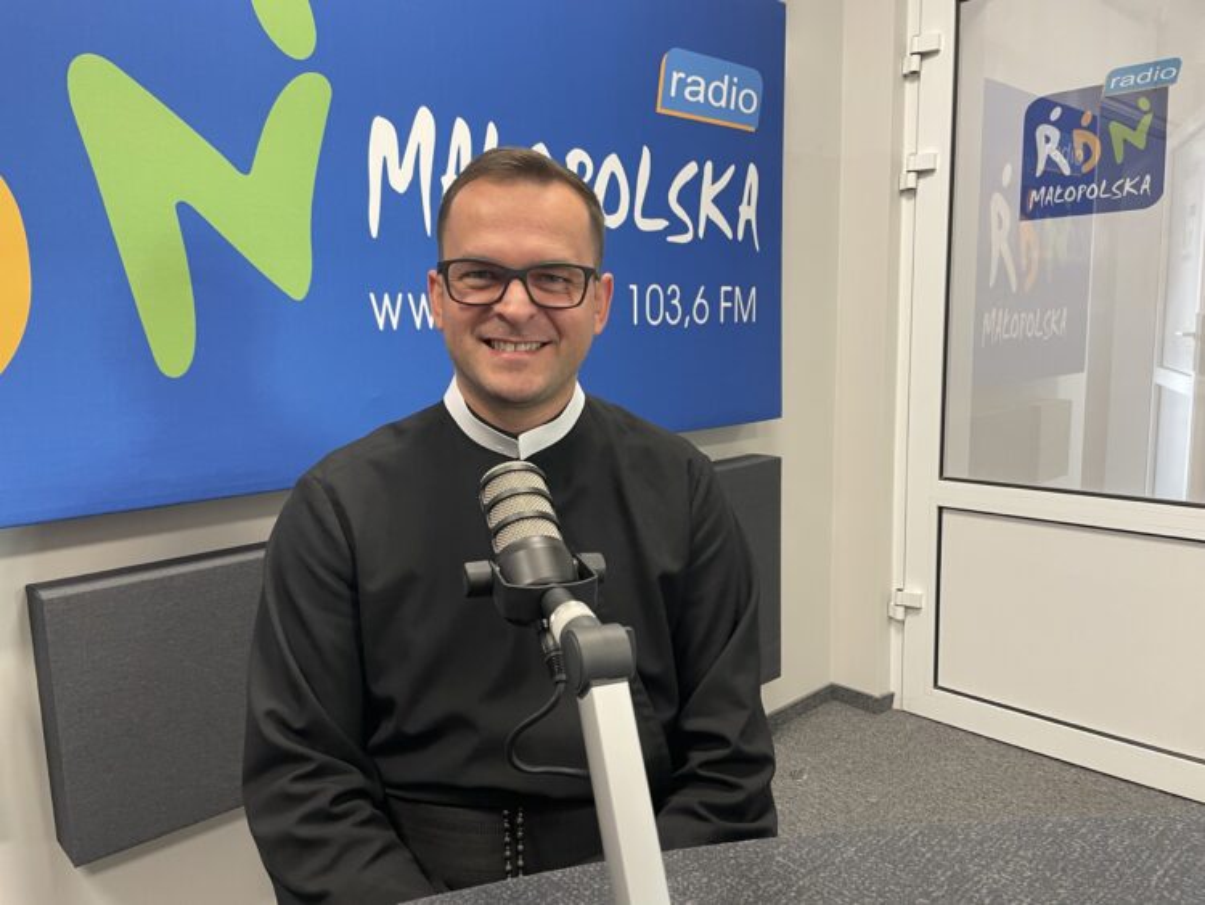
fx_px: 905
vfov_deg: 53.1
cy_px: 452
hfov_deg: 67.3
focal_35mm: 26
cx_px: 602
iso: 125
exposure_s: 1/50
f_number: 1.6
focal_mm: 4.2
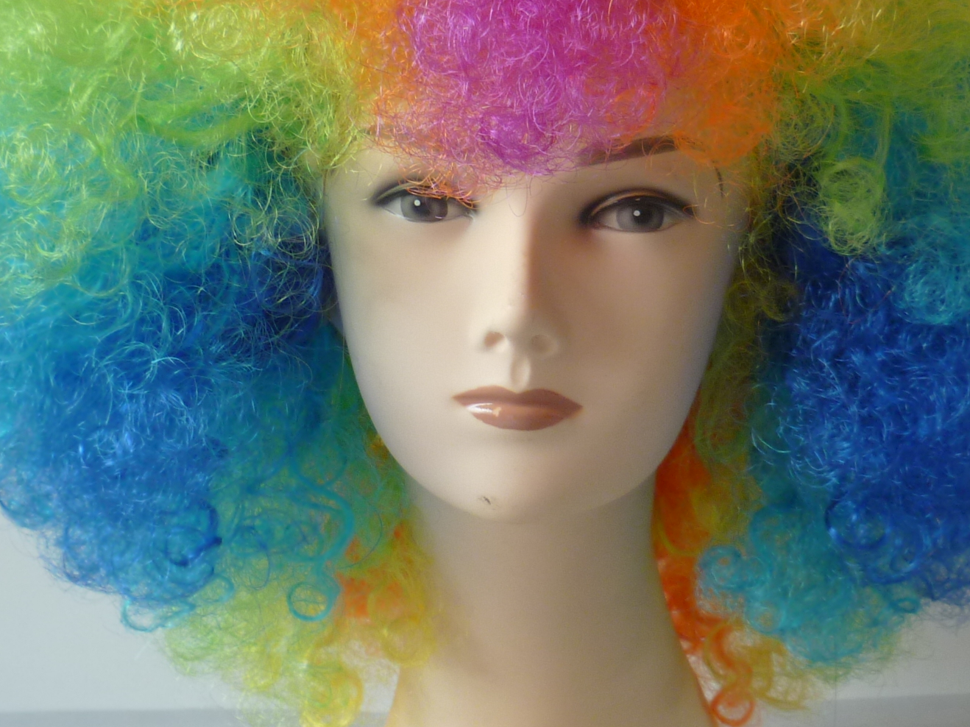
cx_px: 551
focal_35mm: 68
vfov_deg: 21.5
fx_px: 1905
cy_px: 257
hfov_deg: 28.5
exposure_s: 1/30
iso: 125
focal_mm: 5.5
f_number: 2.8
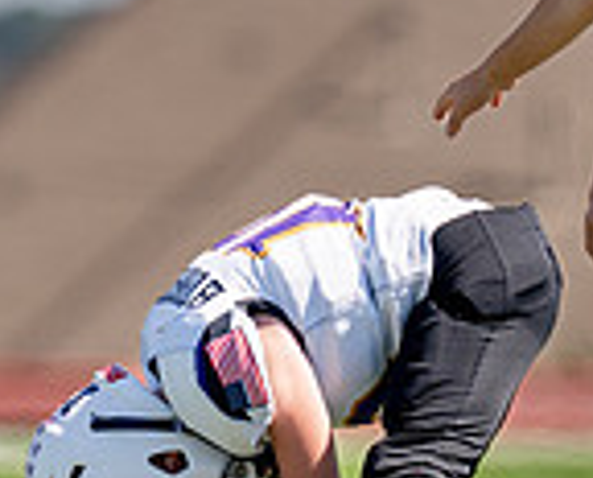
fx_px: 16894
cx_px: 400
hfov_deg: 2.0
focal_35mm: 960
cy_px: 445
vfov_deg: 1.6
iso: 250
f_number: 2.8
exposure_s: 1/6400
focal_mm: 200
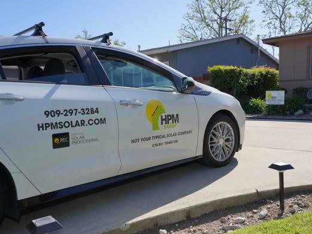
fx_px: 297
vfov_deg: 42.9
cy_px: 116
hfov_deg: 55.3
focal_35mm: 33
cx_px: 170
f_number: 8
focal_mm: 30
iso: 100
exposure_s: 1/200
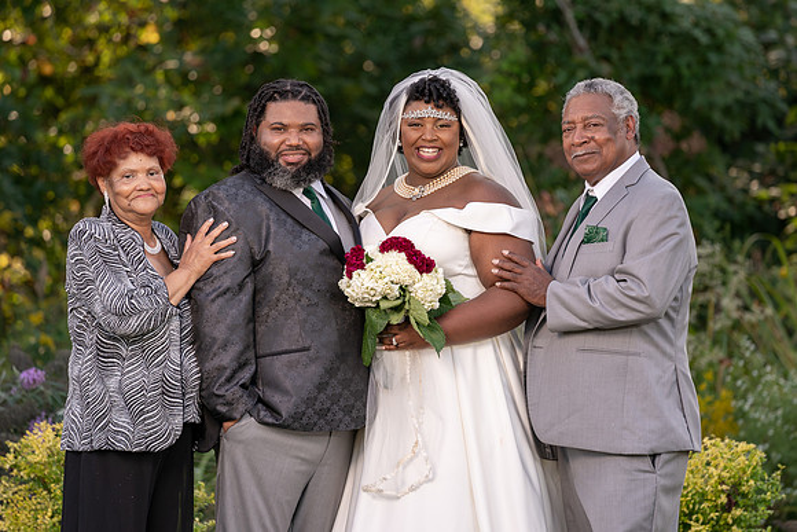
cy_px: 266
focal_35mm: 198
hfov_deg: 10.4
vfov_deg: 6.9
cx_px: 398
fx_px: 4384
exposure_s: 1/250
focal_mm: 198
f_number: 4
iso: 100
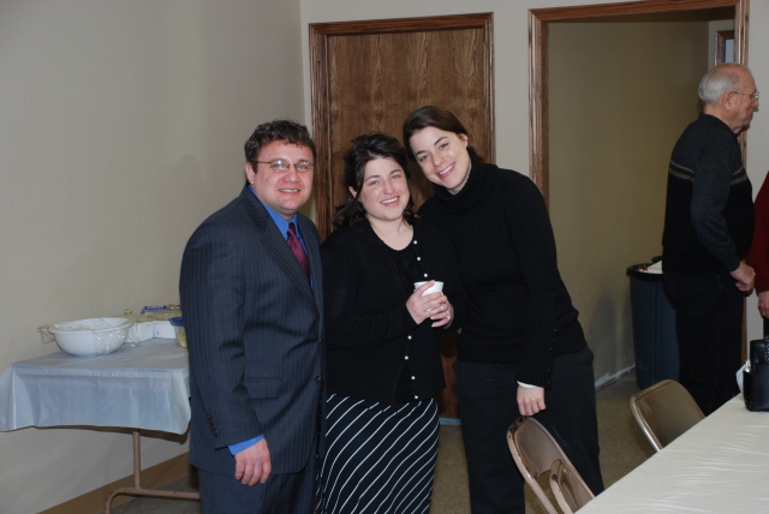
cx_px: 384
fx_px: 1539
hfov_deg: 28.0
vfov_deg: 19.0
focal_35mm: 72
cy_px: 257
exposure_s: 1/60
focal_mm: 48
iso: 200
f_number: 4.8
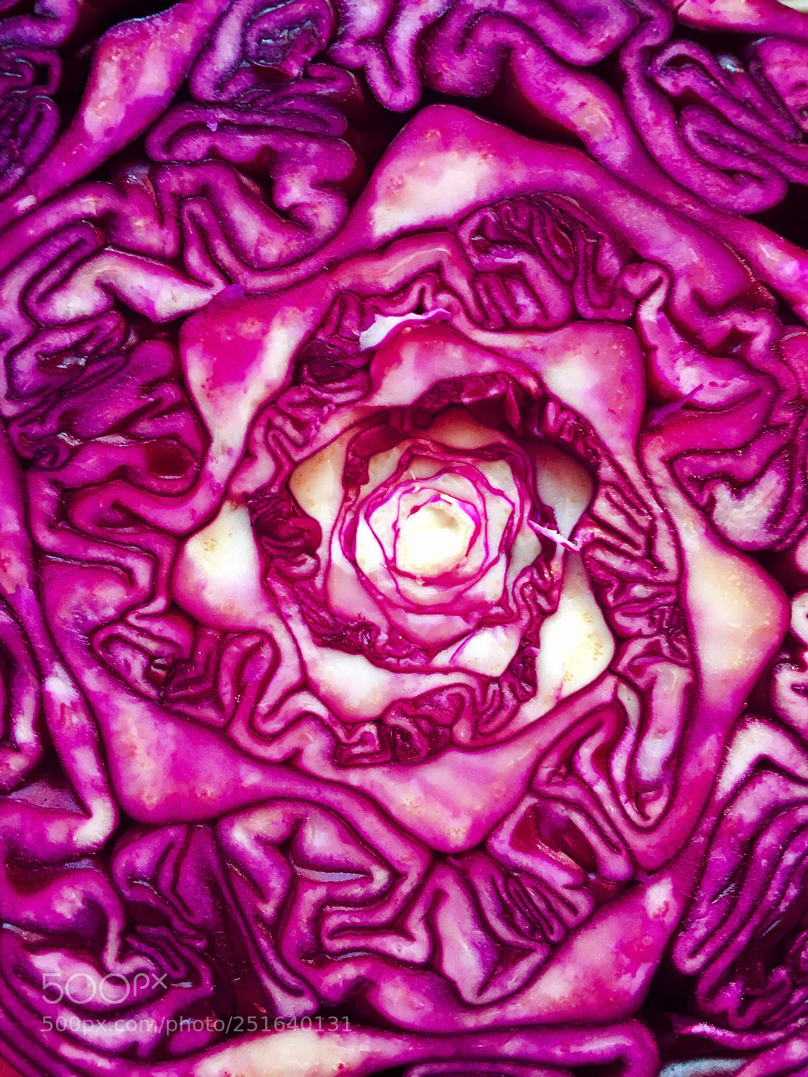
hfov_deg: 48.2
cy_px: 538
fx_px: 903
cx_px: 404
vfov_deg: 61.7
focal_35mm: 29
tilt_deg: -80.6
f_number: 2.2
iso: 64
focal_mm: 4.15
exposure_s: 1/30
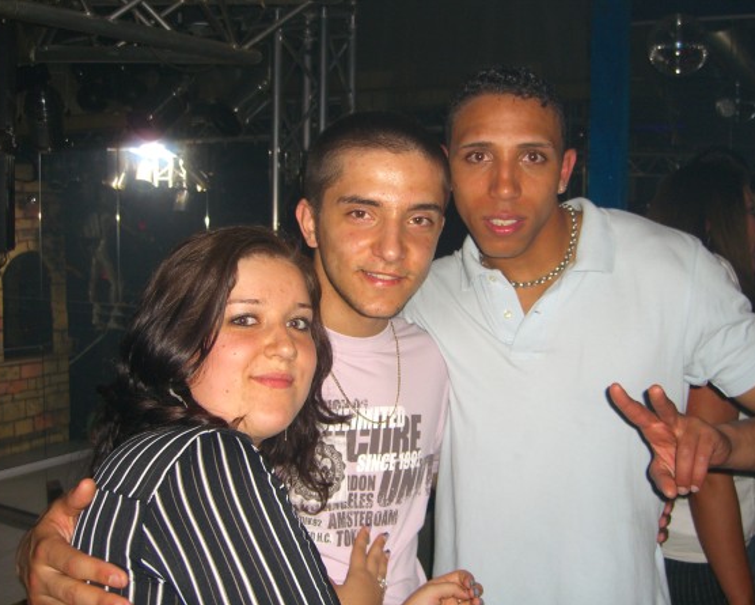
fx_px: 894
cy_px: 303
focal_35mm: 40
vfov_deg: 37.3
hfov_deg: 45.8
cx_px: 390
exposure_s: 1/60
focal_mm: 7.9
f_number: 2.8
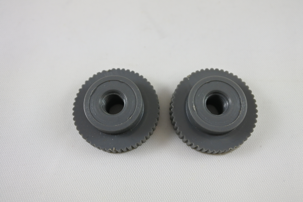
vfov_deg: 45.0
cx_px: 152
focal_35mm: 29
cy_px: 101
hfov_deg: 63.7
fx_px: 244
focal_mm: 10.9
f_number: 3.5
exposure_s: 1/200
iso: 400
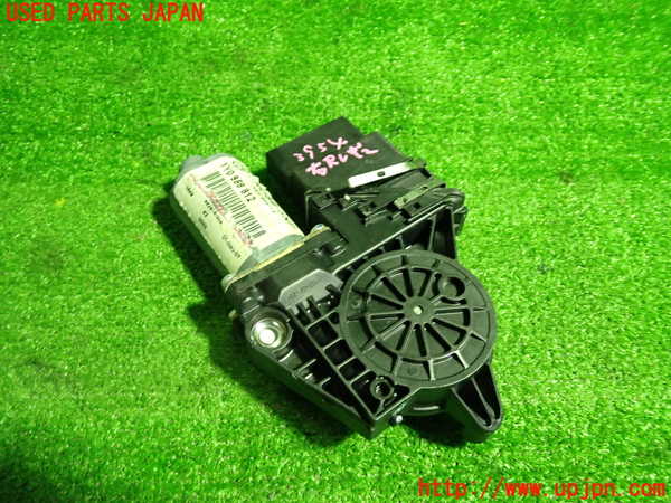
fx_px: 582
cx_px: 336
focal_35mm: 30
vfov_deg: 46.8
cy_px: 252
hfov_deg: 60.0
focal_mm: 5.4
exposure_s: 1/30
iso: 500
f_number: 2.3
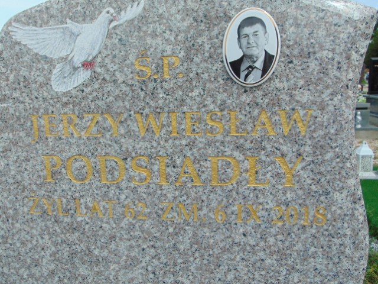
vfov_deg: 46.8
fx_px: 328
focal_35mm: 30
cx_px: 189
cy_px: 142
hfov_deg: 60.0
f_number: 8
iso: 80
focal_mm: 5.4
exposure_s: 1/200
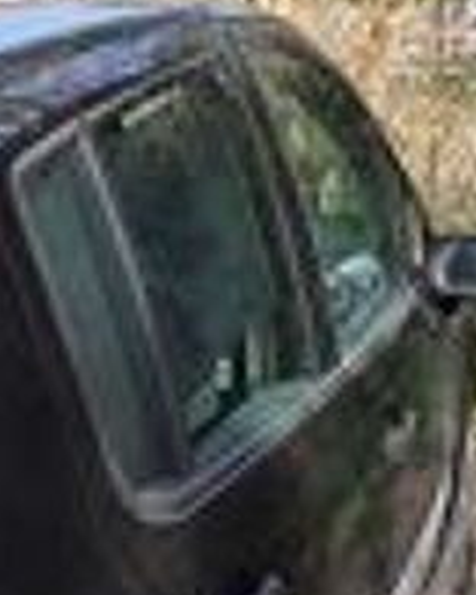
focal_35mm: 84
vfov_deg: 22.6
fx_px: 1479
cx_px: -24
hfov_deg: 17.7
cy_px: 433
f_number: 1.65
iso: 50
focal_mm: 6.14
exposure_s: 1/520
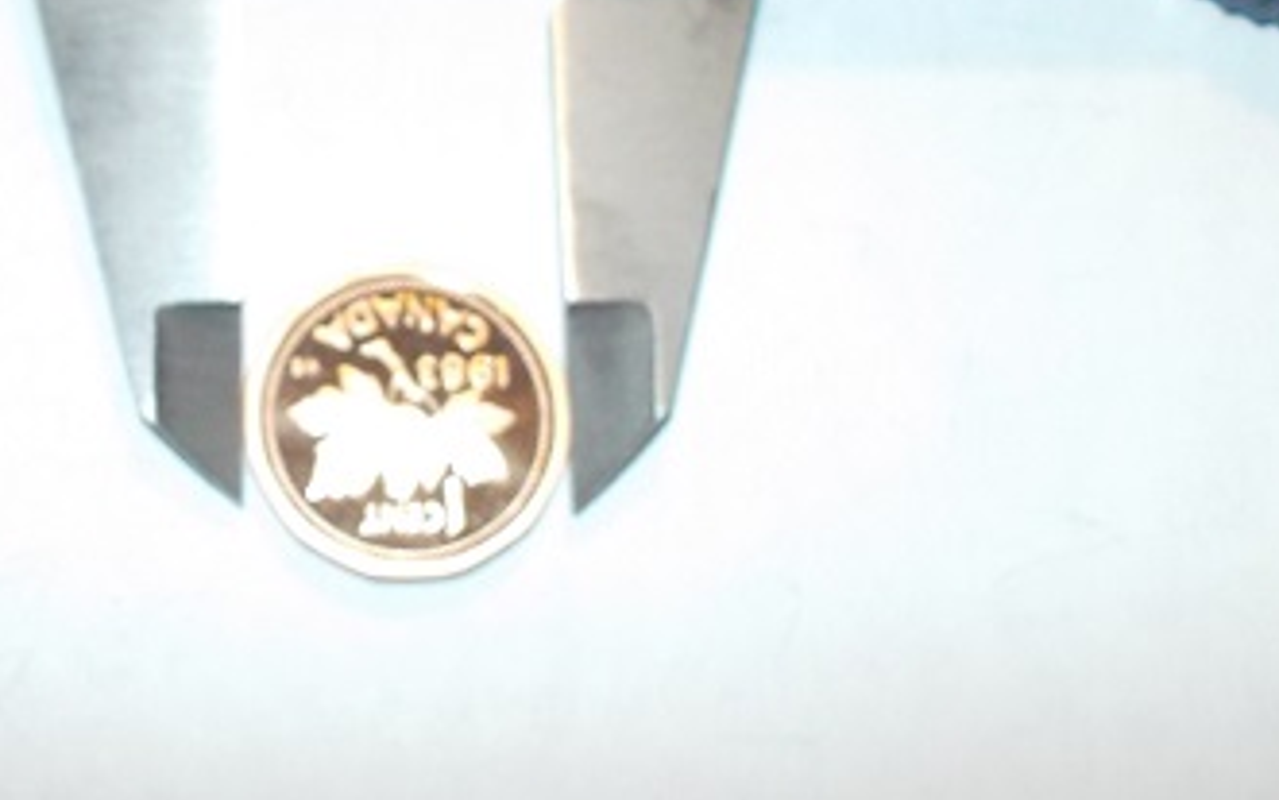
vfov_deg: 19.7
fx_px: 2266
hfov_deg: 30.3
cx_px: 151
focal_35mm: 65
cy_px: 122
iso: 200
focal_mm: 4.1
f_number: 3.3
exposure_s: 1/25
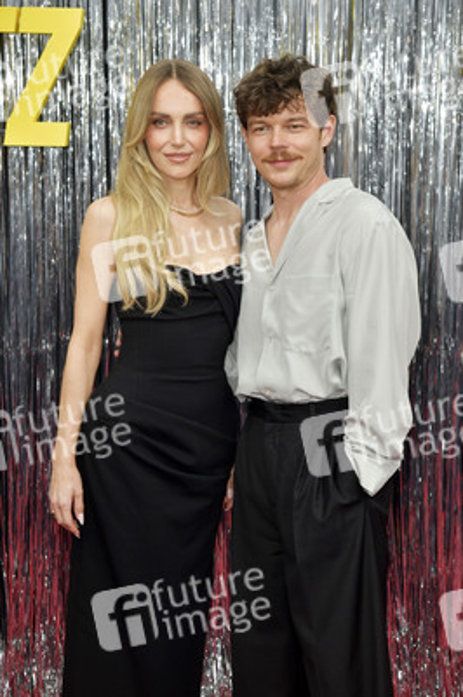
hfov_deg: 16.6
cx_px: 232
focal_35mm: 82
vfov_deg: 24.8
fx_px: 1585
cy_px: 348
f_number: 7.1
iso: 640
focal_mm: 82
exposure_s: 1/200
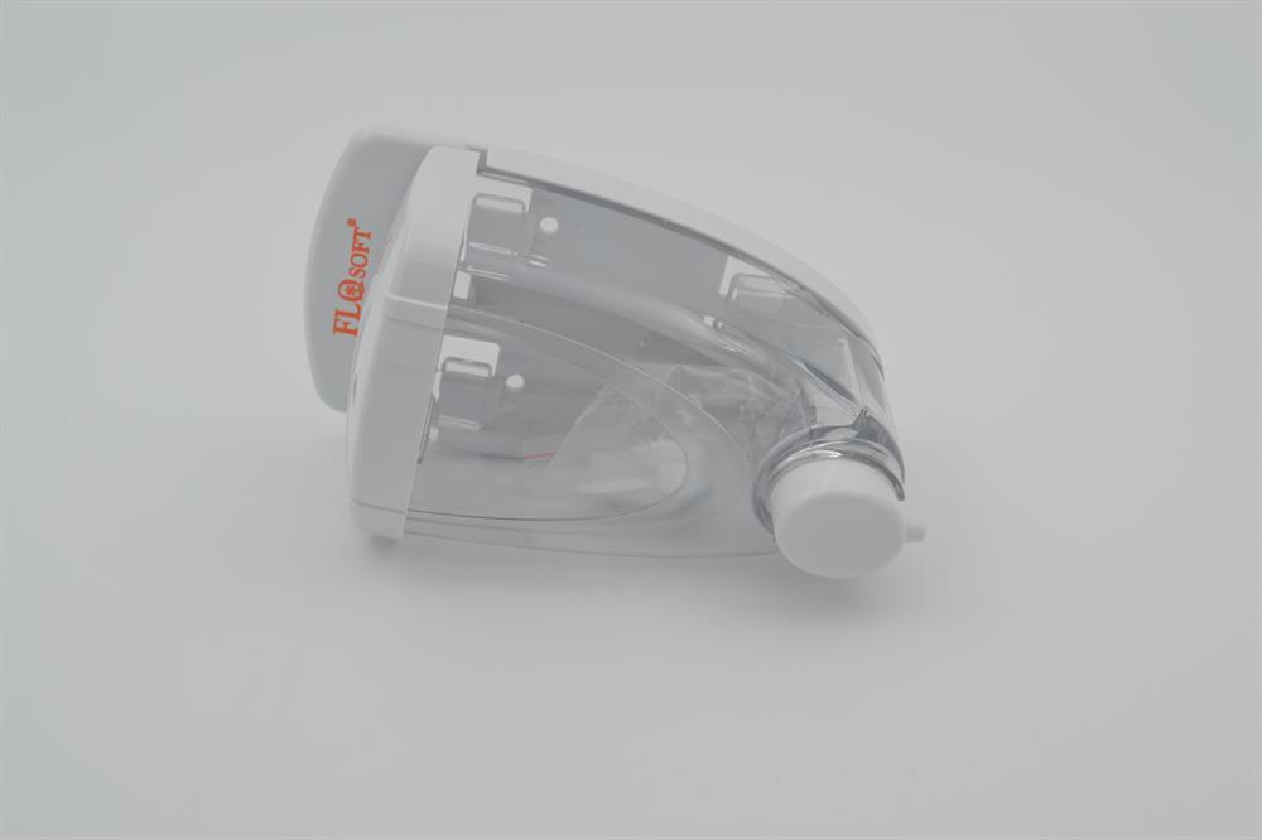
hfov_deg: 43.6
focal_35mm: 45
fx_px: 1577
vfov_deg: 29.8
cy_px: 420
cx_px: 631
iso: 100
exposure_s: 1/80
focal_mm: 30
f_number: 6.3
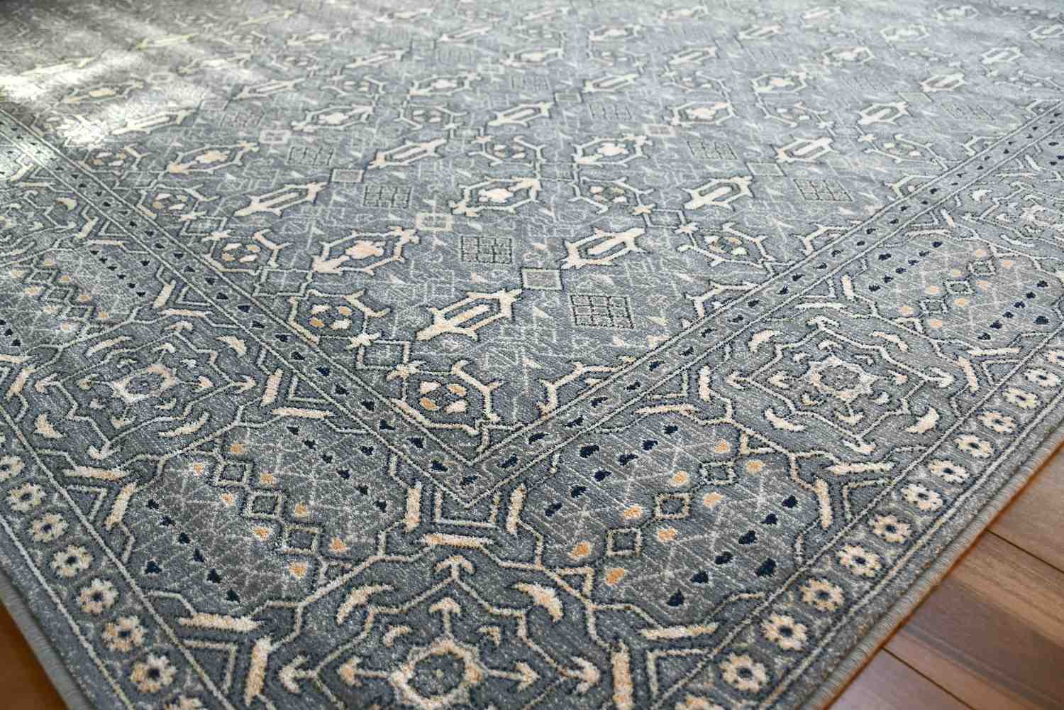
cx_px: 532
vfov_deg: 40.0
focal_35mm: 33
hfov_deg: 57.2
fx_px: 975
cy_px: 355
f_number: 3.5
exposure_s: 1/250
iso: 560
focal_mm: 22
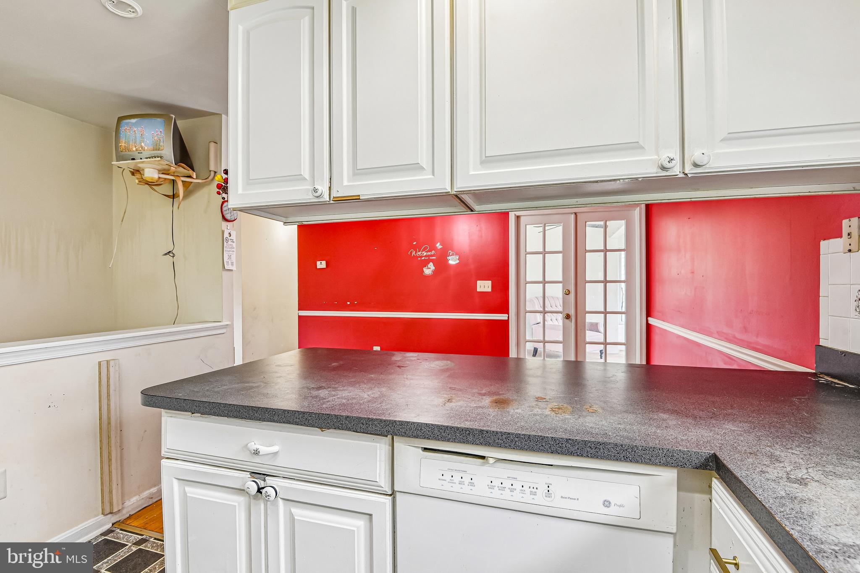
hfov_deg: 96.7
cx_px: 430
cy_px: 286
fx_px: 382
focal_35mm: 16
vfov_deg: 73.7
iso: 400
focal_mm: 16
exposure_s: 1/20
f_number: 8
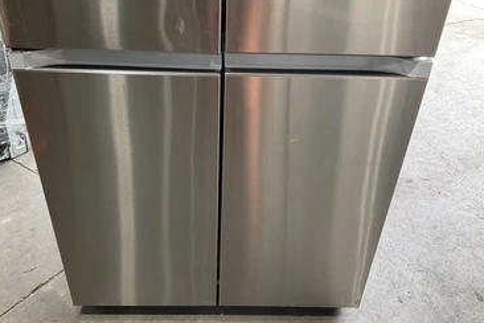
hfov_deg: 57.2
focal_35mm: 33
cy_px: 184
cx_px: 230
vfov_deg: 39.9
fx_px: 444
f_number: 1.8
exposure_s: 1/63
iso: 64
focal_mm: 3
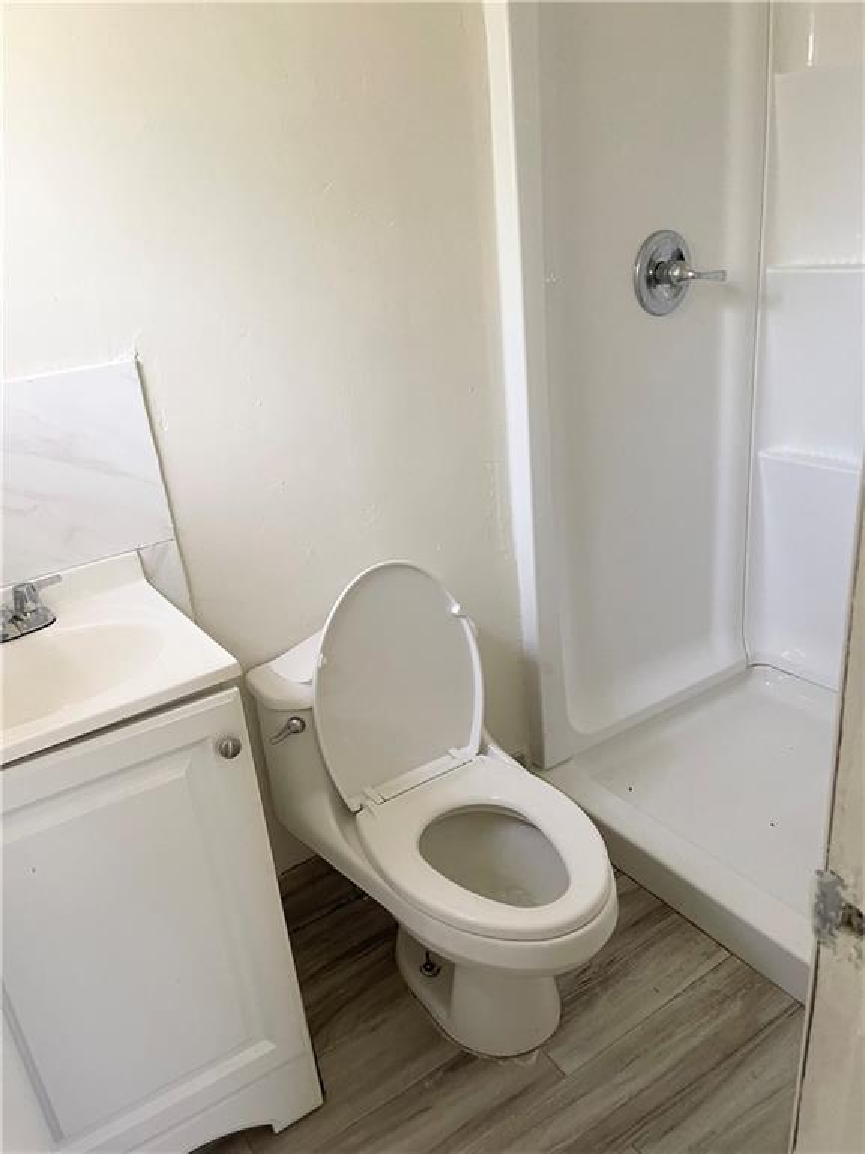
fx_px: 866
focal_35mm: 26
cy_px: 577
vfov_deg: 67.3
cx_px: 432
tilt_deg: -21.4
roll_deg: +3.7
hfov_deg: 53.1
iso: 320
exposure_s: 1/60
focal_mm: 5.1
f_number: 1.6
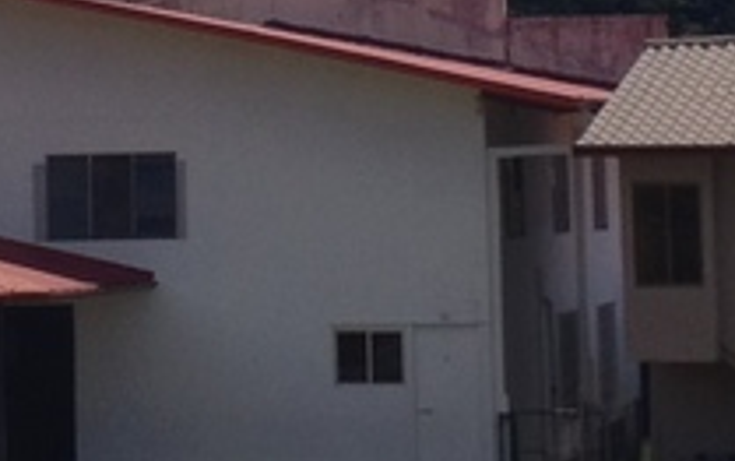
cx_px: 70
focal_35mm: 213
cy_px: -151
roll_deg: +1.6
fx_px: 4270
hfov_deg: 9.8
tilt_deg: +2.7
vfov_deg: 6.1
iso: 50
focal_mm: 4.28
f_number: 2.4
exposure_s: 1/2045
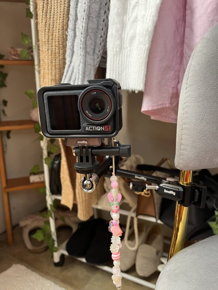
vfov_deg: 67.3
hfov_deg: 53.1
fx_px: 218
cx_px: 109
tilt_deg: -12.8
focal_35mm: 26
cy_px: 145
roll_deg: +2.1
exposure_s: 1/60
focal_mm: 5.1
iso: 125
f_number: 1.6
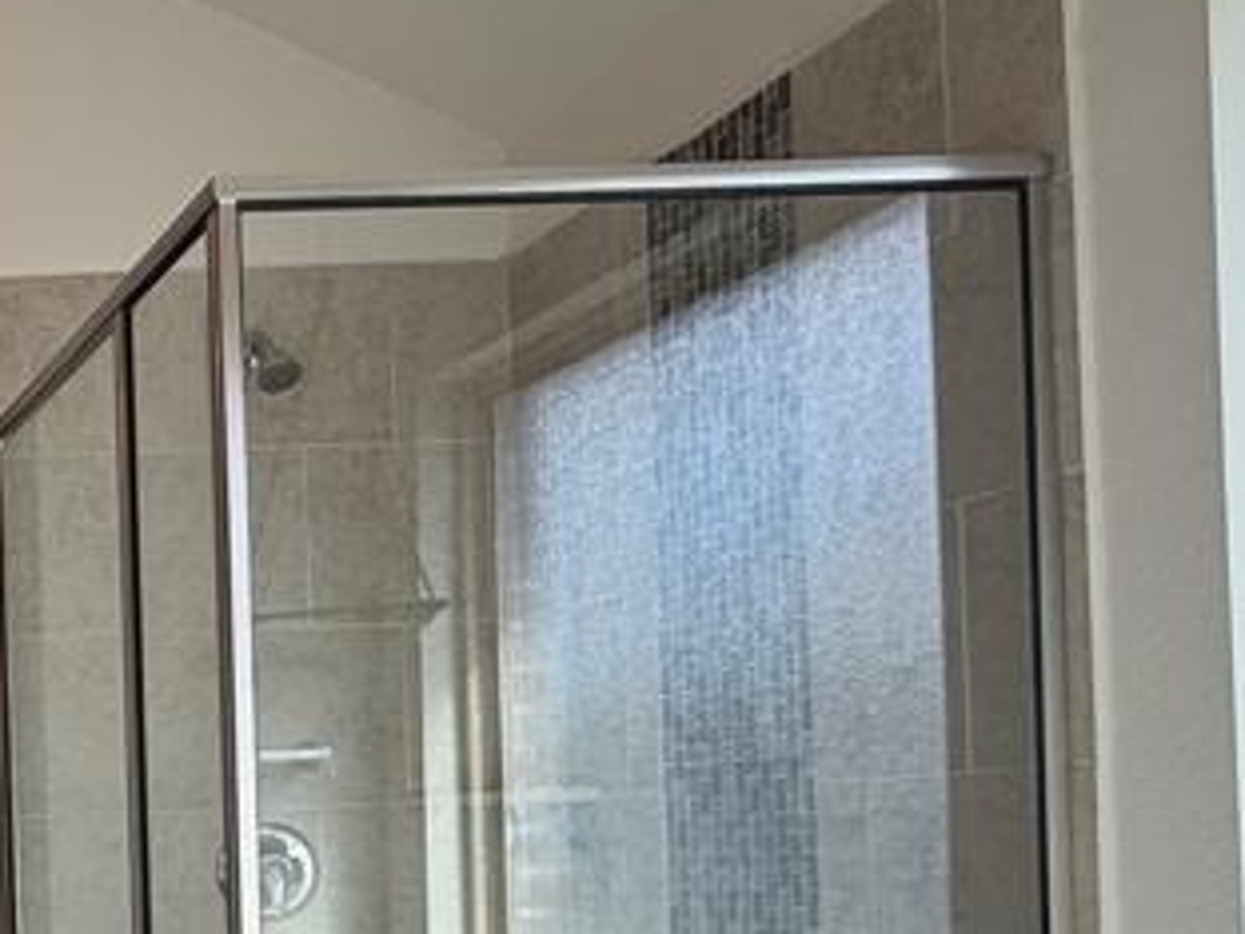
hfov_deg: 31.8
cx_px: -363
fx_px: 1654
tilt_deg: +0.3
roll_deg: +1.4
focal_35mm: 46
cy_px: 842
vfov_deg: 30.1
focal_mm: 2.22
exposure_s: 1/120
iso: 125
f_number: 2.2
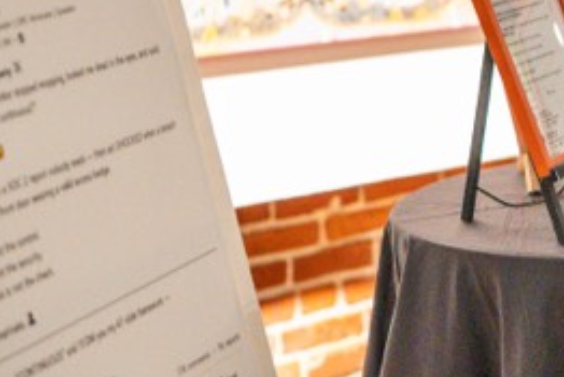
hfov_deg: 15.0
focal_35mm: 127
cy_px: -102
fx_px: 1991
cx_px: 824
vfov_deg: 10.6
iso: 12800
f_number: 2
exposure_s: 1/400
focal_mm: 37
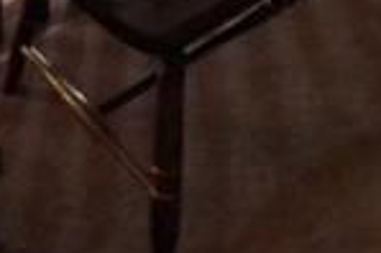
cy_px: -331
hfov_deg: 19.7
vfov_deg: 11.3
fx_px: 1089
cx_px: 107
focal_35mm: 103
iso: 6400
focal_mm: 10
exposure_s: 1/80
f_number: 4
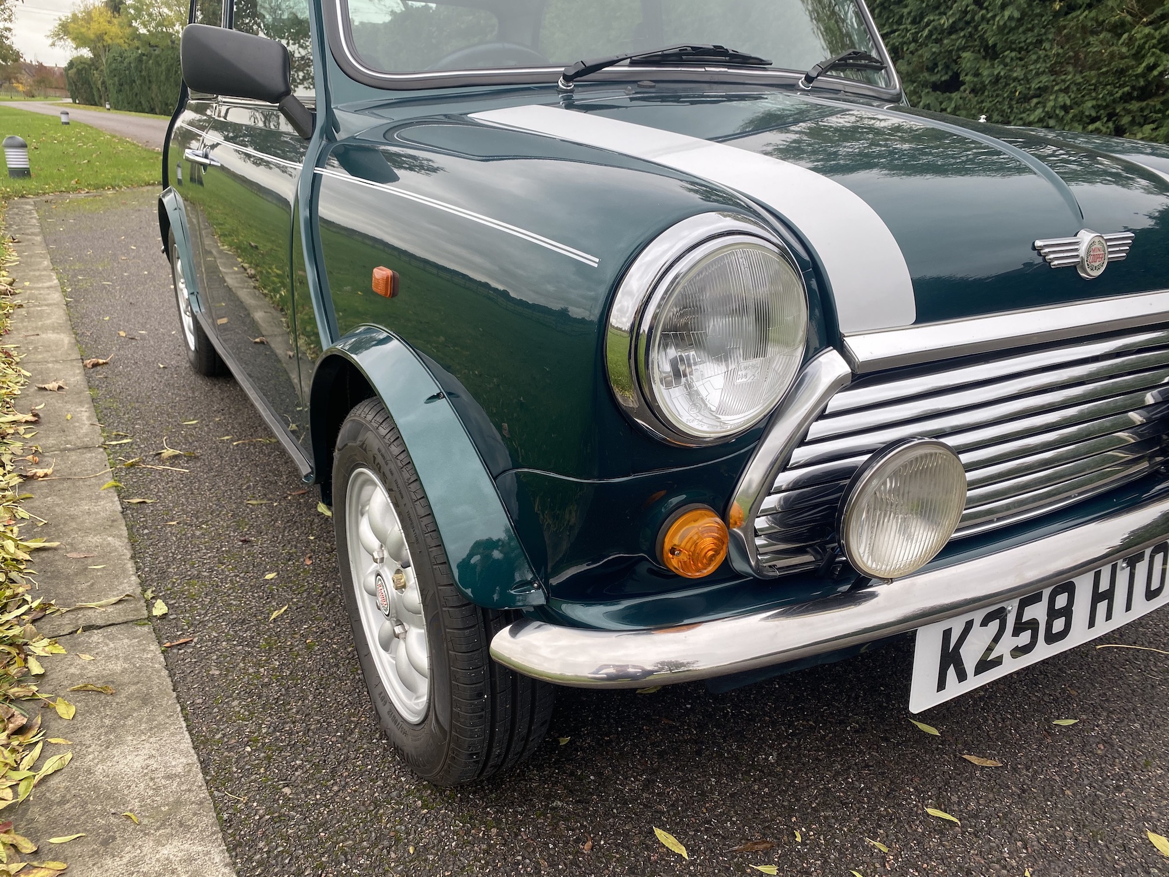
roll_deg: -3.9
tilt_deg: -19.1
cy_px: 438
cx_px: 584
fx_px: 878
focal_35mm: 26
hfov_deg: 67.3
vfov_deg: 53.1
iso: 32
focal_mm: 4.25
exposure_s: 1/158
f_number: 1.8
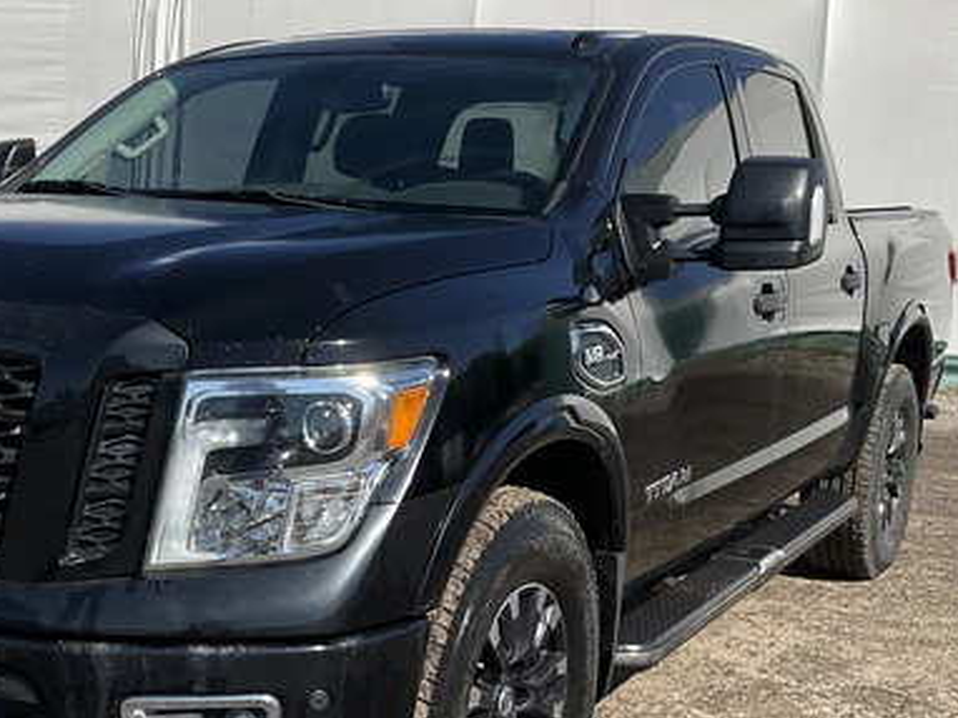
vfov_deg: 25.6
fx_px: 1576
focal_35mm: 57
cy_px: 443
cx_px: 324
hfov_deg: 33.5
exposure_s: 1/2667
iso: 25
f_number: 1.8
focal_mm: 3
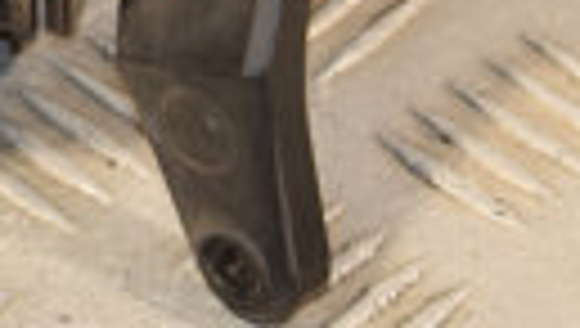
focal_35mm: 405
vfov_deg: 3.0
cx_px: -193
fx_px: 6238
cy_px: -512
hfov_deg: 5.3
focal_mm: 52
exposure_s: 1/200
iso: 800
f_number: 5.6
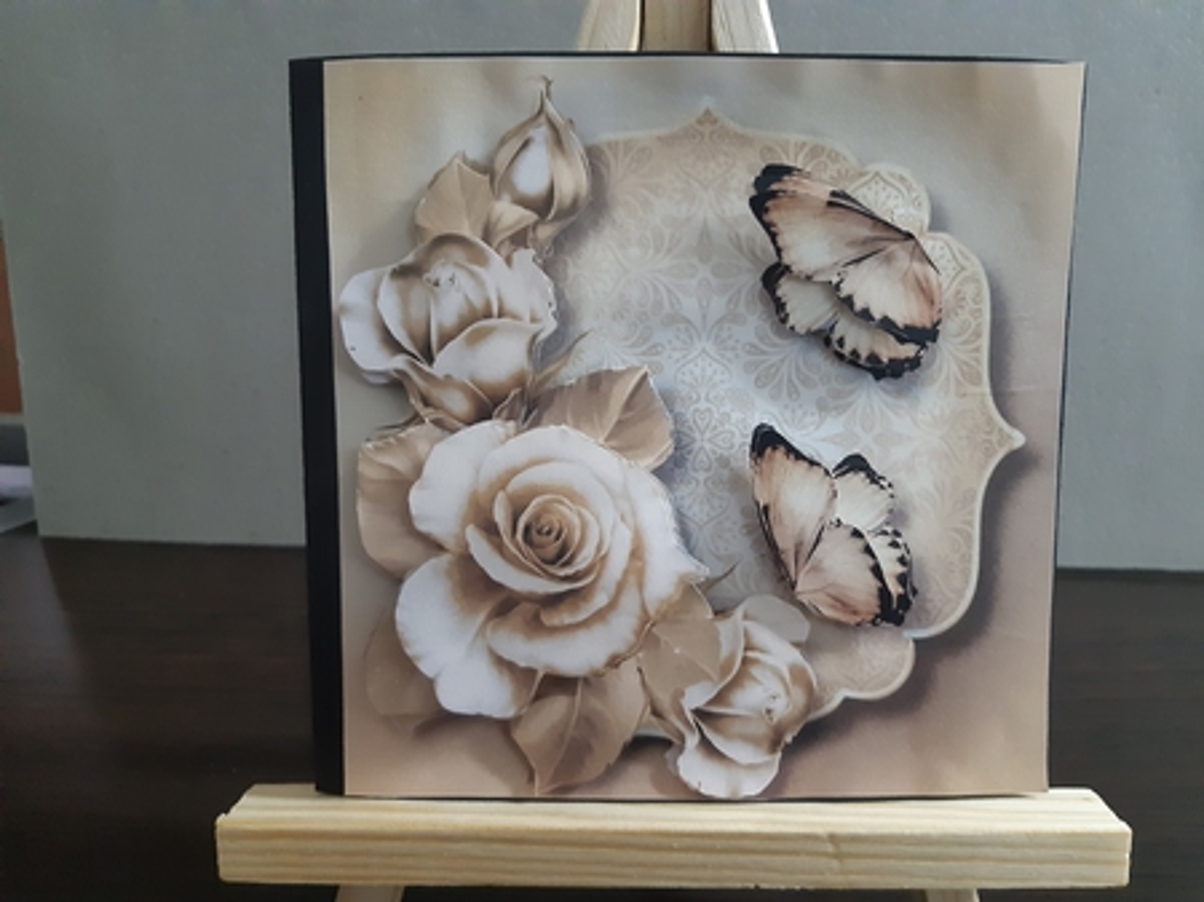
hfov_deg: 67.3
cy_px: 451
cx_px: 602
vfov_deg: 53.0
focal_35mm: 26
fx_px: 904
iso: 640
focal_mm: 3.92
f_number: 1.7
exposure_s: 1/25
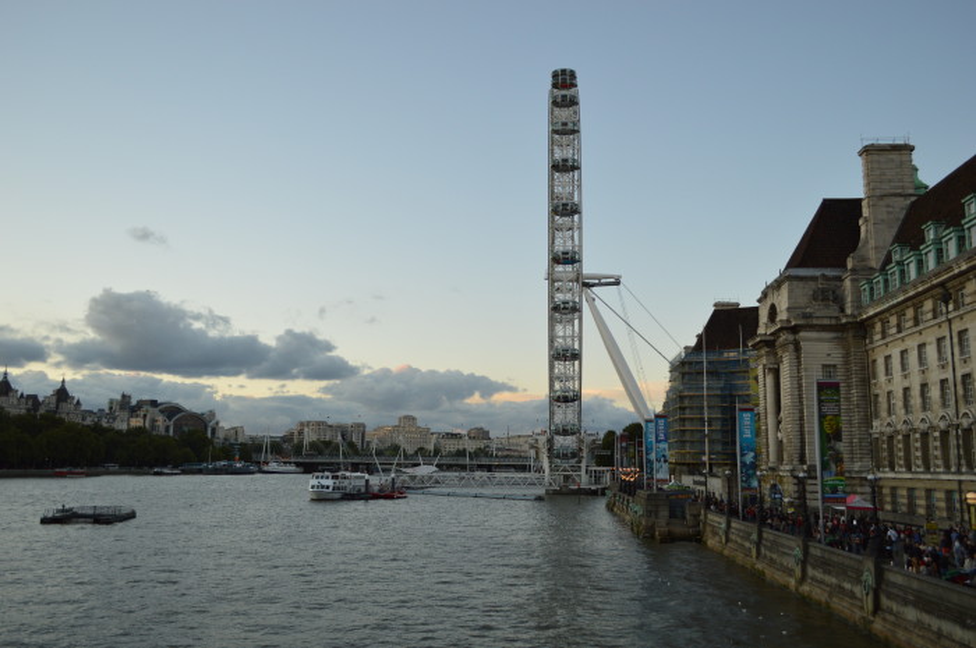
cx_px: 488
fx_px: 812
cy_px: 324
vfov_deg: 43.5
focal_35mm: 30
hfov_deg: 62.0
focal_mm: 20
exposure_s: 1/320
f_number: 3.8
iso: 400
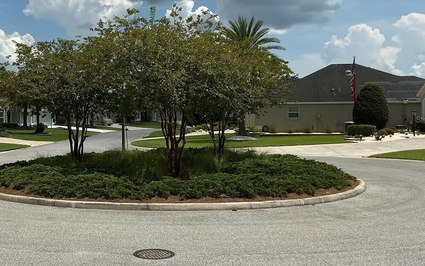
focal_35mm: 47
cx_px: 130
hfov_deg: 41.9
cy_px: 119
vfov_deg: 27.4
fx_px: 544
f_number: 1.8
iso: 25
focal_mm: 3
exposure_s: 1/3322
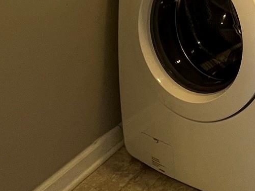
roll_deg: -0.8
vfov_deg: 20.3
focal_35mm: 53
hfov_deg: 27.5
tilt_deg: -6.2
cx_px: 362
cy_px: -146
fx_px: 391
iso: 250
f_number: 1.8
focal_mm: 1.57
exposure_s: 1/60
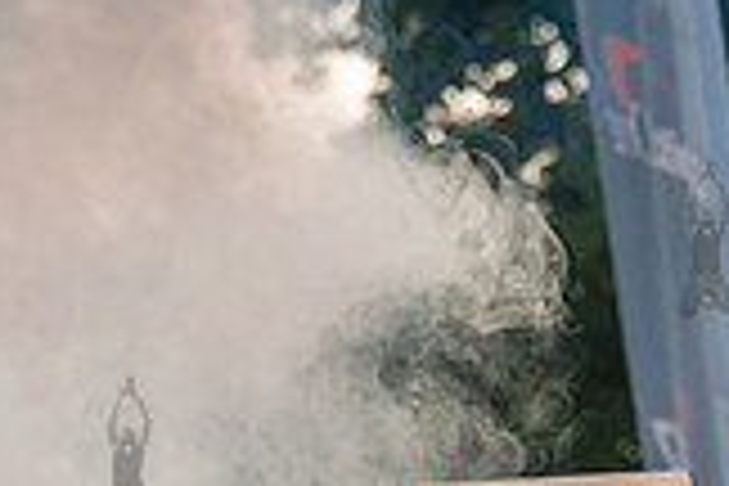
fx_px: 4637
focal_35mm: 229
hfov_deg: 8.9
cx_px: 702
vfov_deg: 5.9
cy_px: 670
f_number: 4
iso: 1000
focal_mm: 64
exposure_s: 1/2000
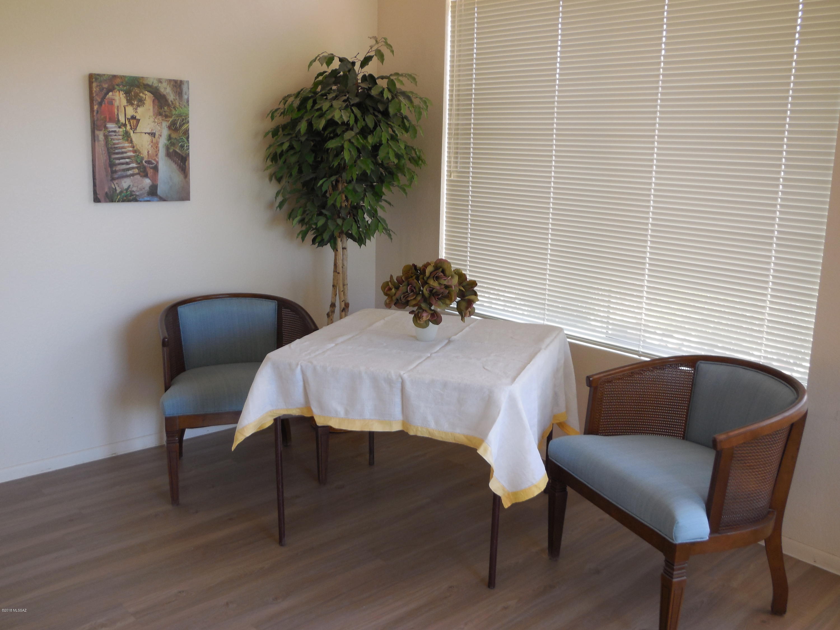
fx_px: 825
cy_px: 315
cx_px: 420
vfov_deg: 41.8
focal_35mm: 34
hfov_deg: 54.0
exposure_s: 1/40
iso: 125
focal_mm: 6.1
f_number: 3.4
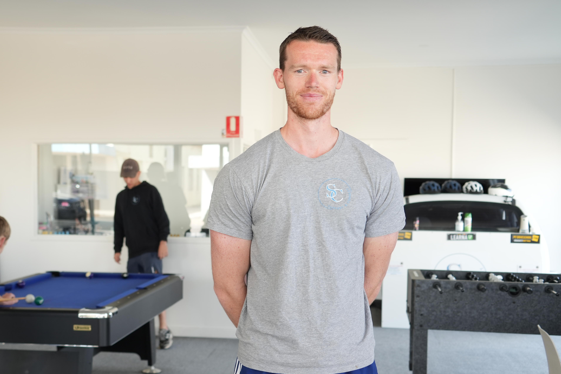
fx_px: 779
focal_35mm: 50
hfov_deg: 39.3
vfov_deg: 26.9
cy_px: 228
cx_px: 203
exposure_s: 1/80
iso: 320
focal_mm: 38
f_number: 4
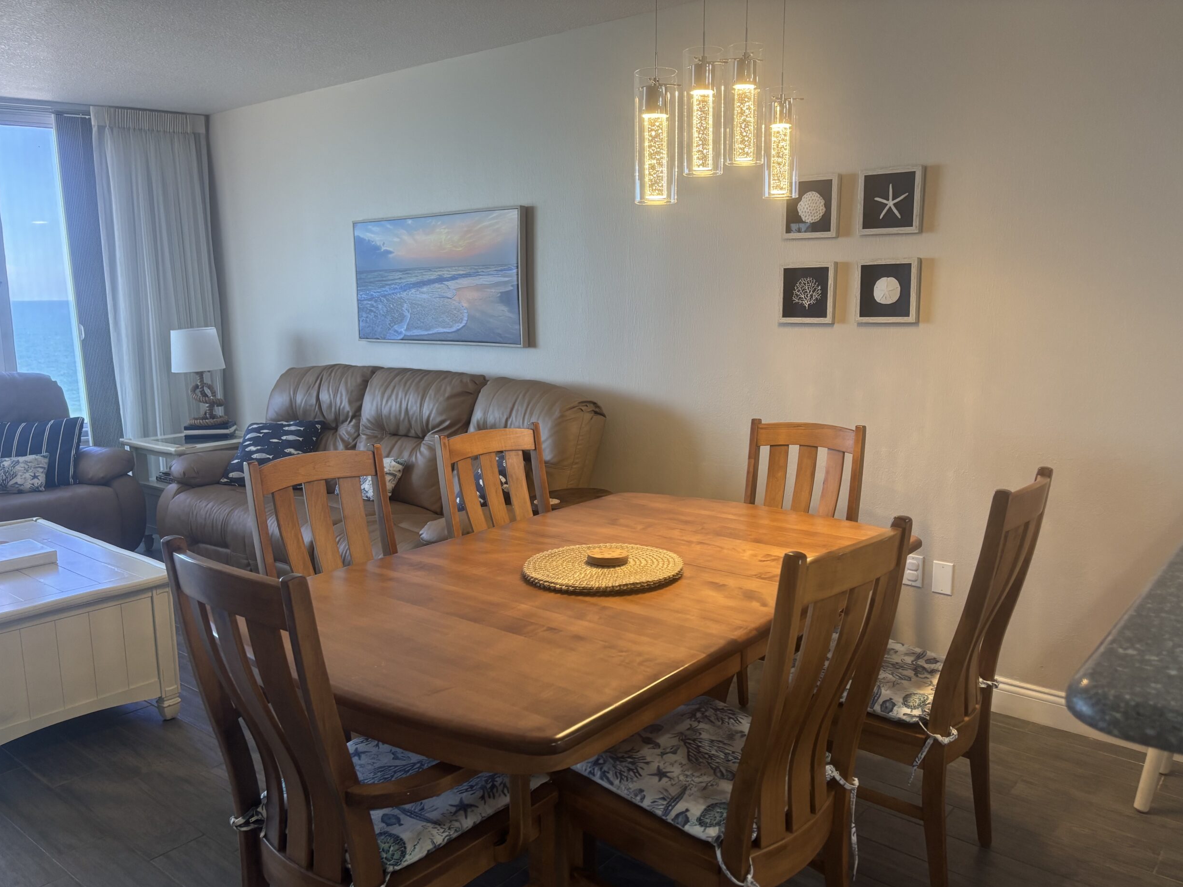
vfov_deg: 51.3
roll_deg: -0.2
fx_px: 923
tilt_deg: -10.9
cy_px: 459
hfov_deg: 65.3
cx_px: 612
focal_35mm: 27
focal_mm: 5.96
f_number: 1.6
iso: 100
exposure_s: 1/120
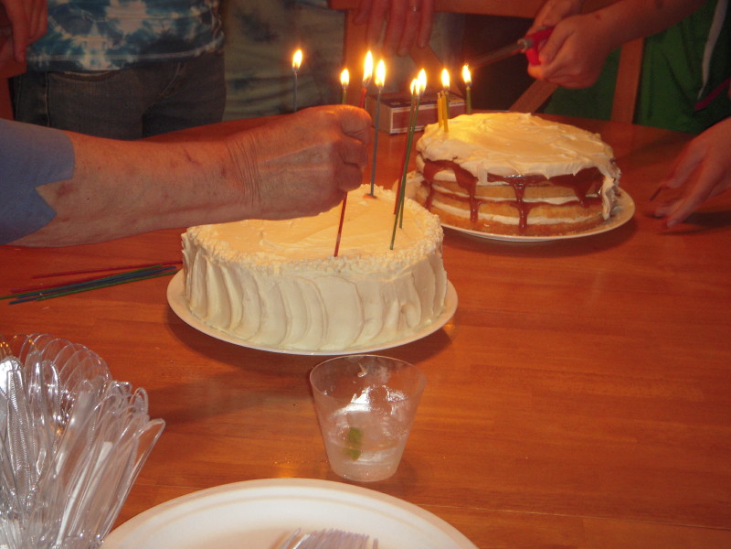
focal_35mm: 76
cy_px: 274
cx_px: 366
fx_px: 1605
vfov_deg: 19.4
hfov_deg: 25.7
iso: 250
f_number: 3.8
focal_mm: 12.6
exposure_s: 1/25
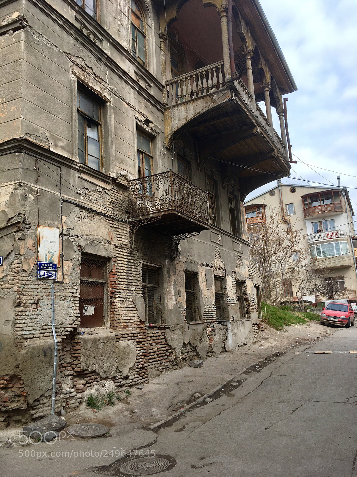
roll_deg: +2.5
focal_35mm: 29
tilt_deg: +14.8
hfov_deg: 48.2
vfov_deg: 61.7
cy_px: 238
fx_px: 399
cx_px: 178
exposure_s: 1/827
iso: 25
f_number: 2.2
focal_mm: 4.15
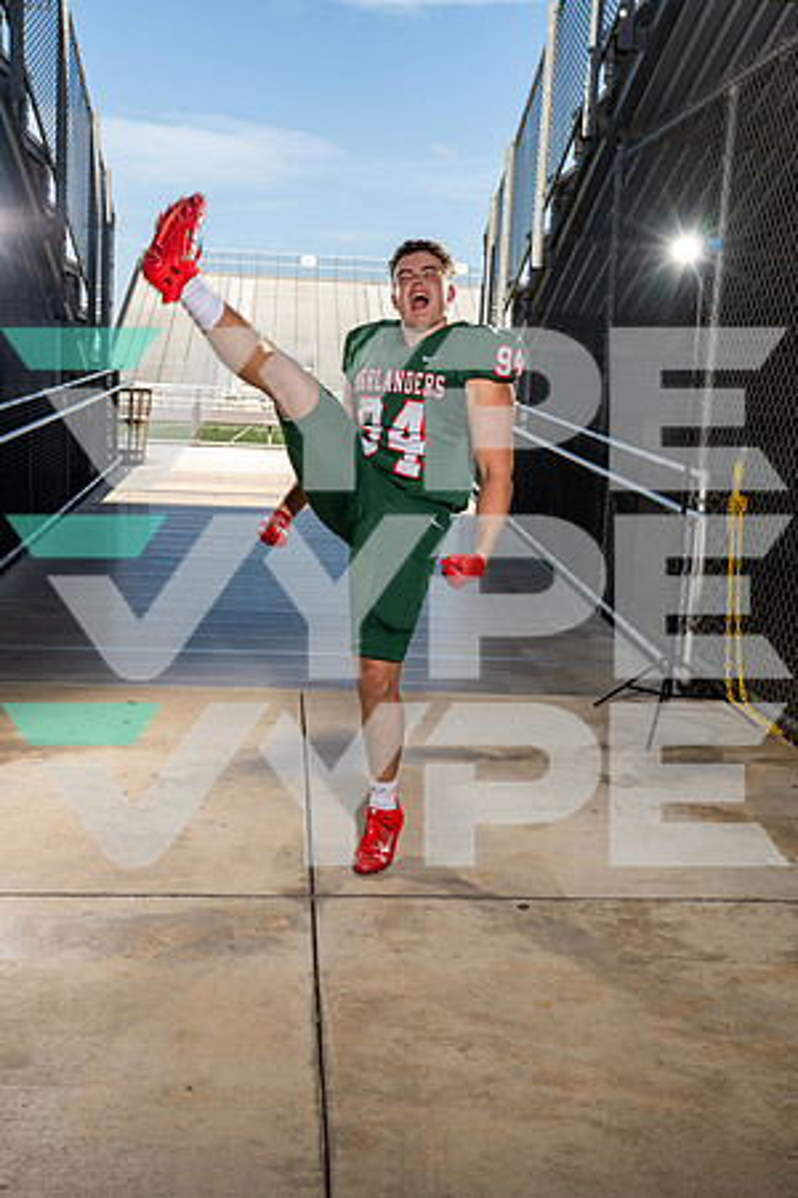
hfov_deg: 35.1
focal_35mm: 38
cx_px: 399
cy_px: 599
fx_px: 1263
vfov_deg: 50.7
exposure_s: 1/250
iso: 160
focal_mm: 38
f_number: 8
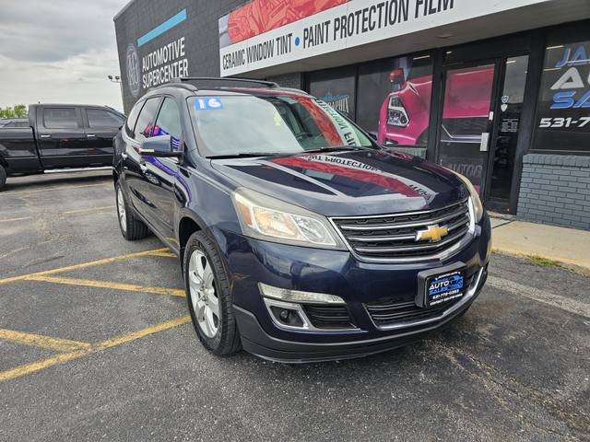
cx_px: 295
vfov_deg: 58.9
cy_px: 221
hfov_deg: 73.9
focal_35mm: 23
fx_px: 392
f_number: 1.7
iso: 10
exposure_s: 1/186
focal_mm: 6.3
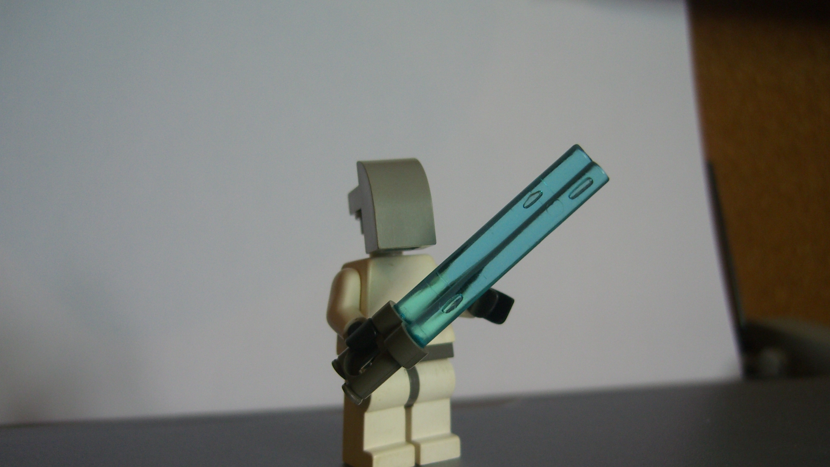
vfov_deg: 28.2
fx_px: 924
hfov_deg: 48.4
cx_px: 415
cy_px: 309
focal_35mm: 42
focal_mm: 7.9
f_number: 2.8
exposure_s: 1/50
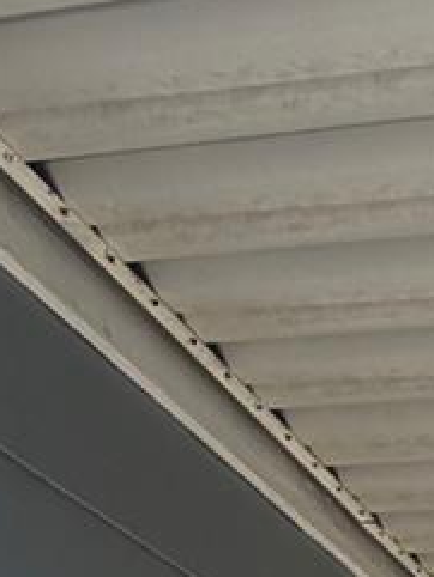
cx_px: 416
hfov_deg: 16.7
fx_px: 1453
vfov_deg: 13.3
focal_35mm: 87
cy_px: 1519
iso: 32
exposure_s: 1/770
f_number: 2.2
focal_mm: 2.22
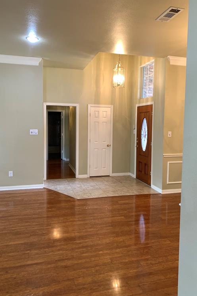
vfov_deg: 65.5
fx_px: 230
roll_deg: -0.7
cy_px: 144
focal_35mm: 28
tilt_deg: -2.4
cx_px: 108
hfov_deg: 46.3
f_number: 1.8
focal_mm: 4.25
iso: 125
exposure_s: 1/60
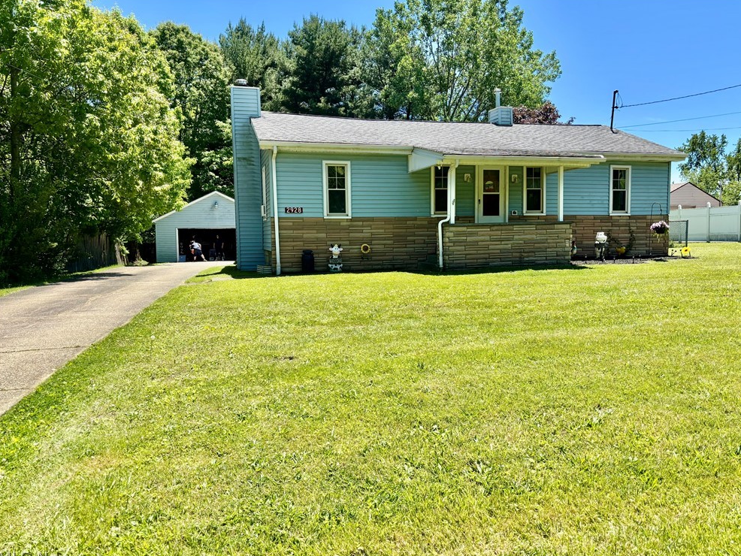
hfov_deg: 65.3
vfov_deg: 51.4
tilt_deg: -4.5
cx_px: 378
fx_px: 578
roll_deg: +0.6
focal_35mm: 27
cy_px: 282
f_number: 1.6
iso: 50
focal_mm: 5.96
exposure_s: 1/1812
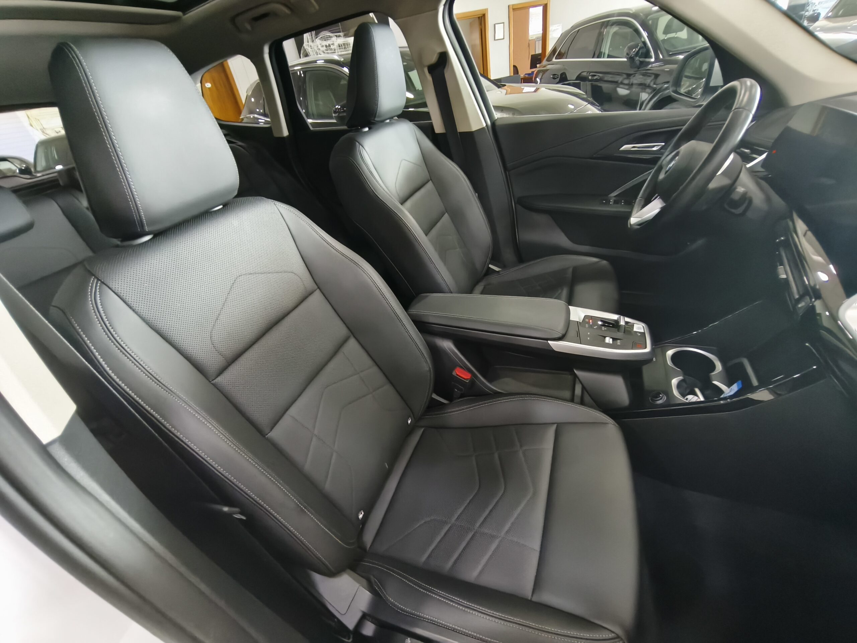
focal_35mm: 15
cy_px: 322
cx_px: 428
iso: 1600
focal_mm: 1.91
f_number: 2.2
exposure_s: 1/16.7
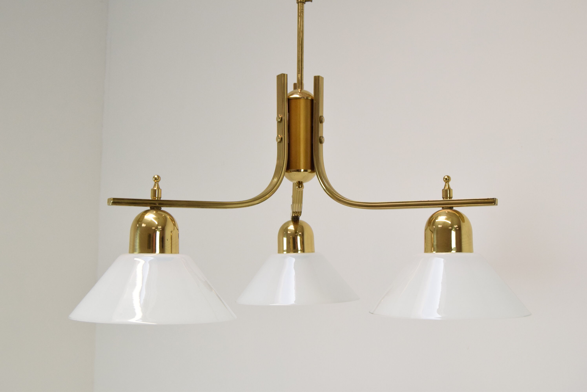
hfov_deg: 41.1
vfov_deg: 28.1
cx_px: 294
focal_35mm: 48
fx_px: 783
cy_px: 196
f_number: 8
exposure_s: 1/250
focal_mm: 32
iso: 1600
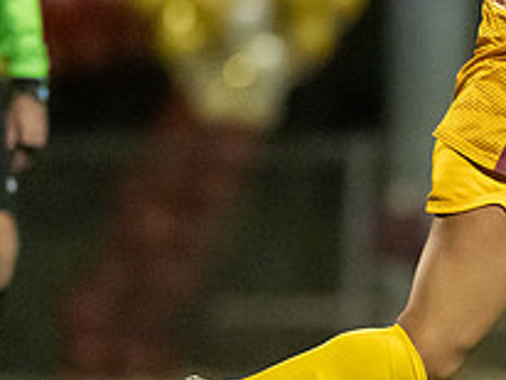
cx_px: 593
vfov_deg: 1.1
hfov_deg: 1.5
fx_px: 19669
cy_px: 263
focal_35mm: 1344
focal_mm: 300
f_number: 2.8
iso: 16000
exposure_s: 1/1000
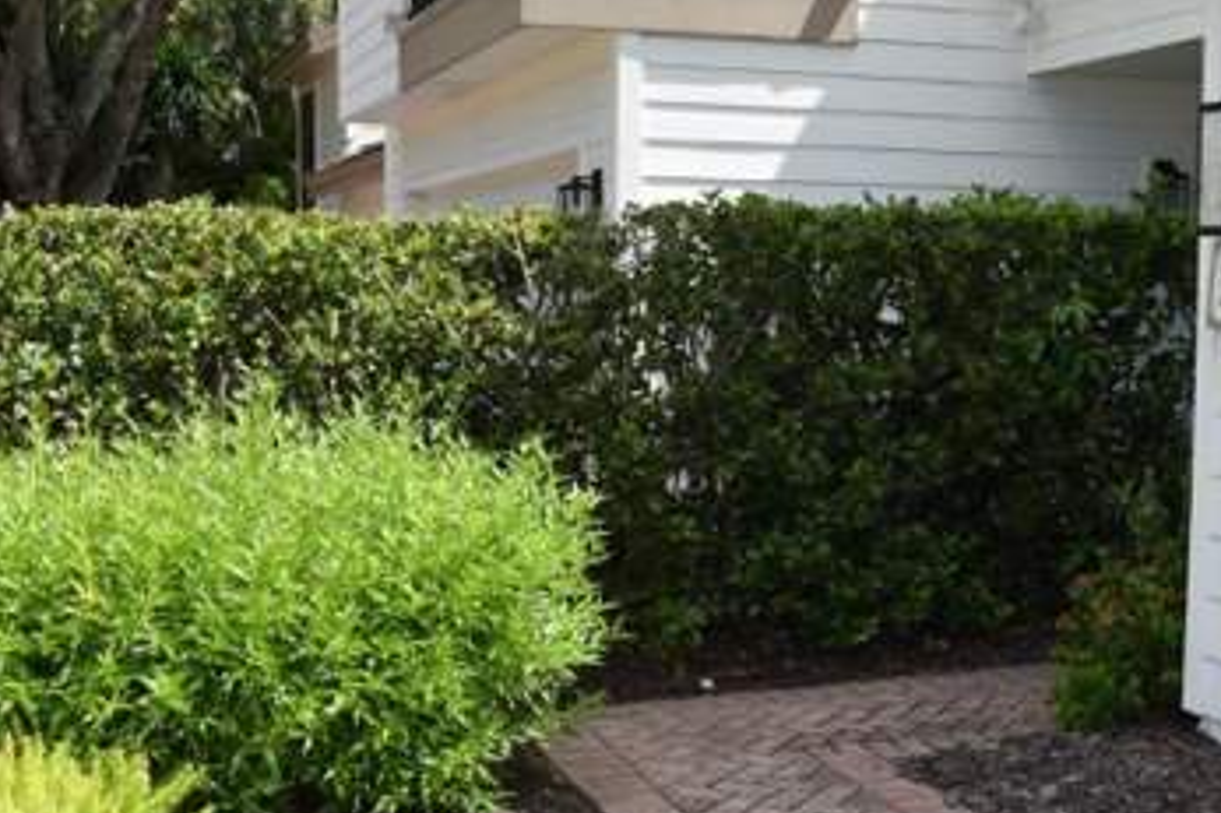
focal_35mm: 54
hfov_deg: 36.6
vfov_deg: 25.0
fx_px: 1831
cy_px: 475
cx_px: 774
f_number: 6.3
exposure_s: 1/160
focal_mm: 26
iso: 100
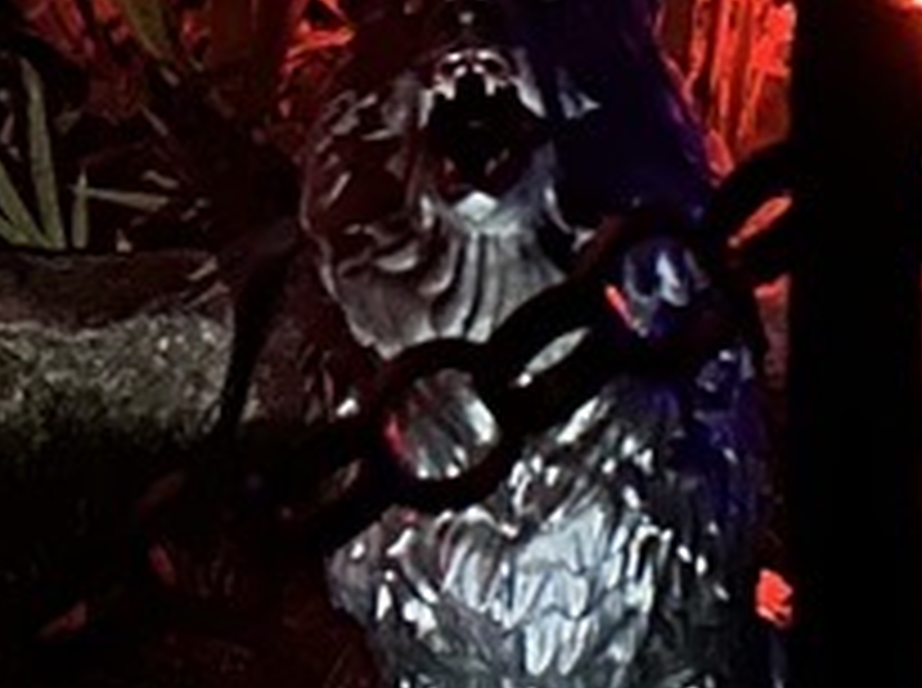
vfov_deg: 7.6
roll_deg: +2.0
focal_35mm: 176
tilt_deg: -4.2
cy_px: -1216
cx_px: 814
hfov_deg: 11.2
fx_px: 4680
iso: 3200
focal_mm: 6.86
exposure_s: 1/9
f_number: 1.78
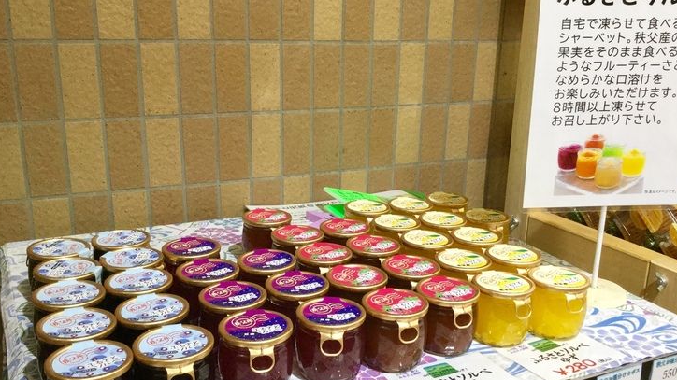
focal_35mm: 38
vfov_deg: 31.1
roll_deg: -2.2
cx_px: 354
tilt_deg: -18.6
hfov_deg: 52.8
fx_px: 682
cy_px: 224
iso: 25
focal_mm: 3.3
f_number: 2.4
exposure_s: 1/33
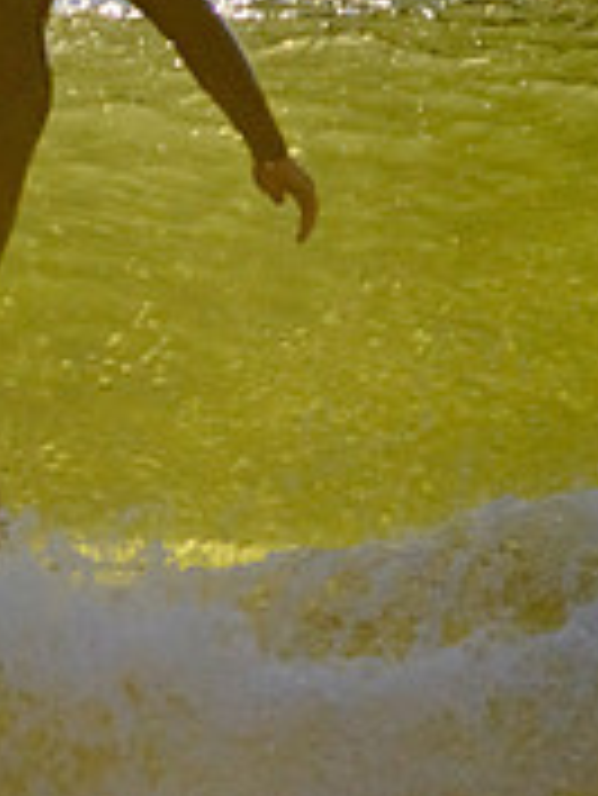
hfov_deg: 0.4
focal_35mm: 3456
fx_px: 79509
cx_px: -535
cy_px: 254
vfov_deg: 0.6
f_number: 11
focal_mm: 800
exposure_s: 1/2000
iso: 720
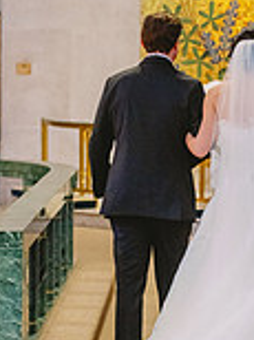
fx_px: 1933
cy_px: 31
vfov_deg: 10.0
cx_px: 256
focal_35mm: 197
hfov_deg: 7.5
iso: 5000
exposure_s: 1/200
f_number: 2.8
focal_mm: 70
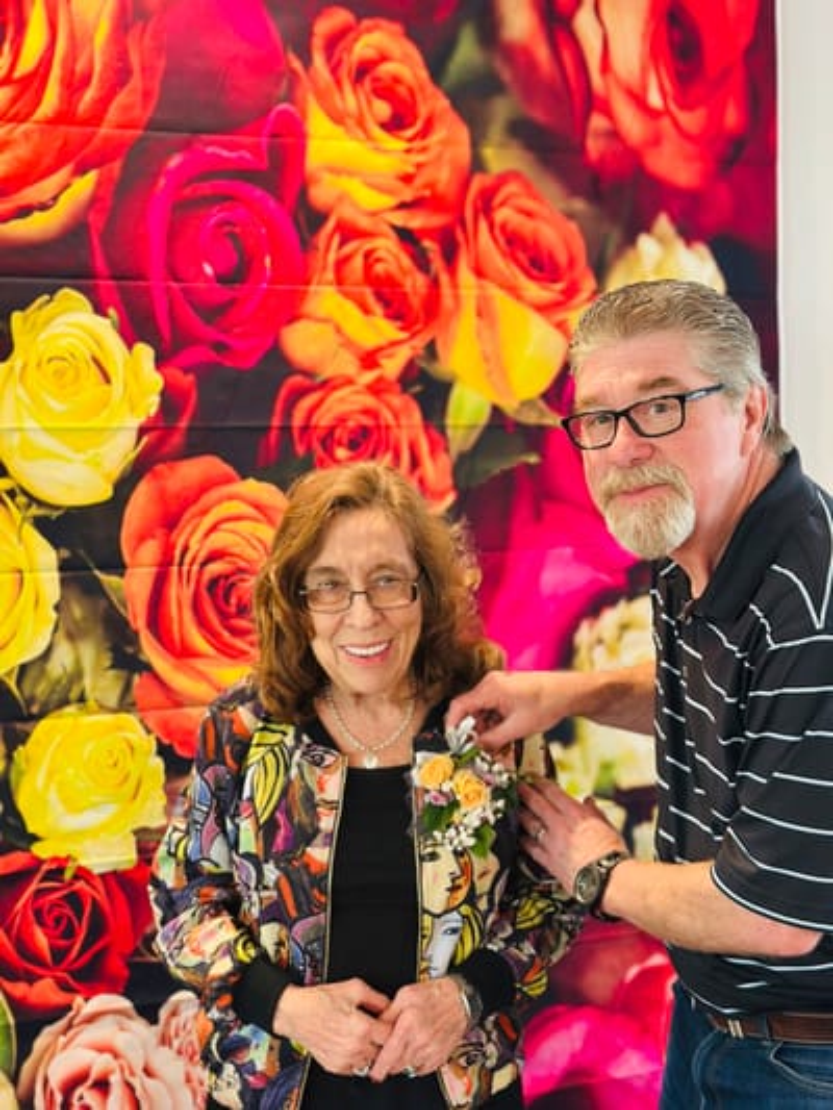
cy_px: 555
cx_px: 416
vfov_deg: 39.6
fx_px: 1539
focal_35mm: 48
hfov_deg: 30.3
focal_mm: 6.86
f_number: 1.78
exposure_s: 1/40
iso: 250
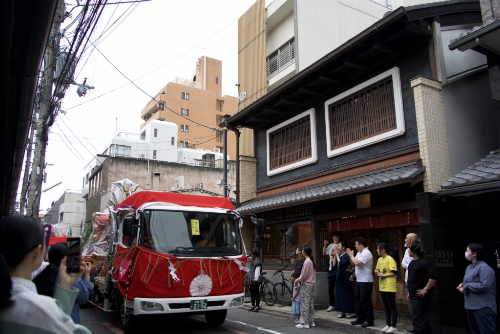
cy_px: 167
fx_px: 389
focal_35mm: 28
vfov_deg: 46.4
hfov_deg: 65.5
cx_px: 250
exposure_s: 1/60
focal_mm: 28
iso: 100
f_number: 4
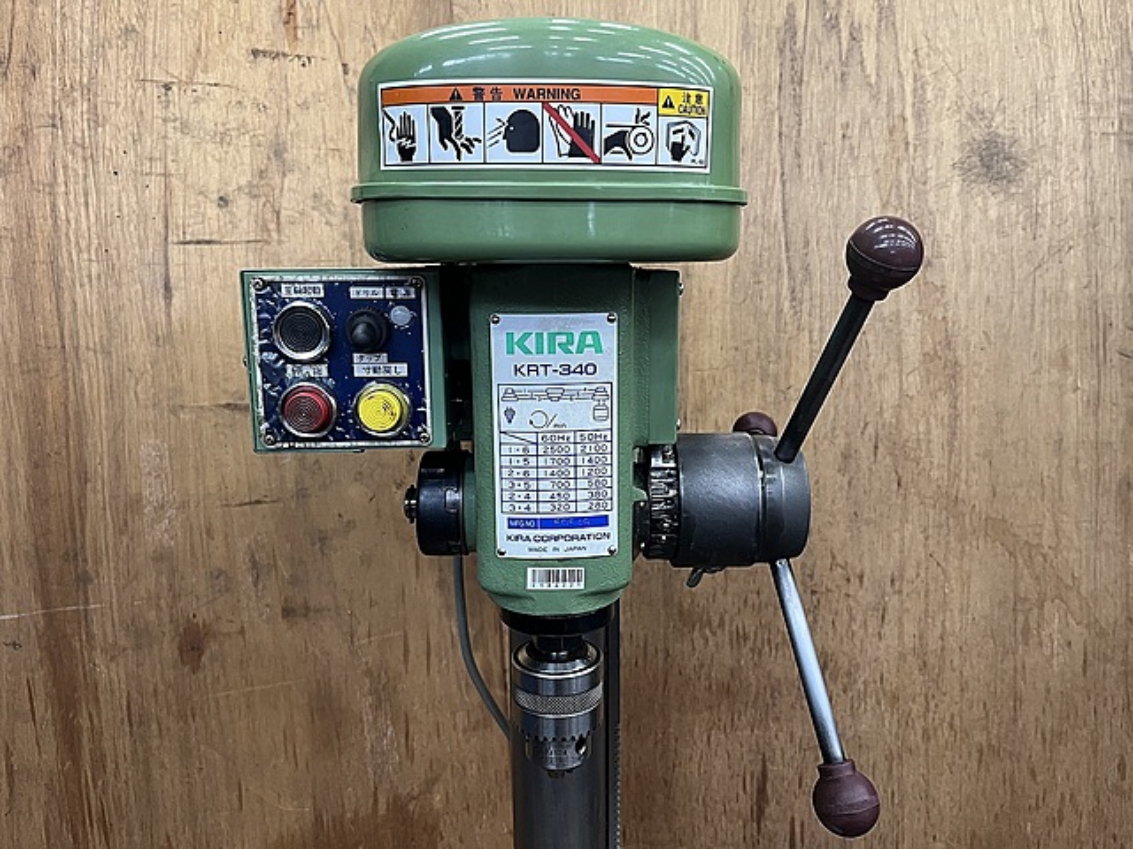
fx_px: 851
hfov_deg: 67.3
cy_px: 424
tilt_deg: -11.3
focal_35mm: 26
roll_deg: +0.9
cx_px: 566
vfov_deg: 53.1
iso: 200
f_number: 1.6
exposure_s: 1/60
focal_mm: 5.1
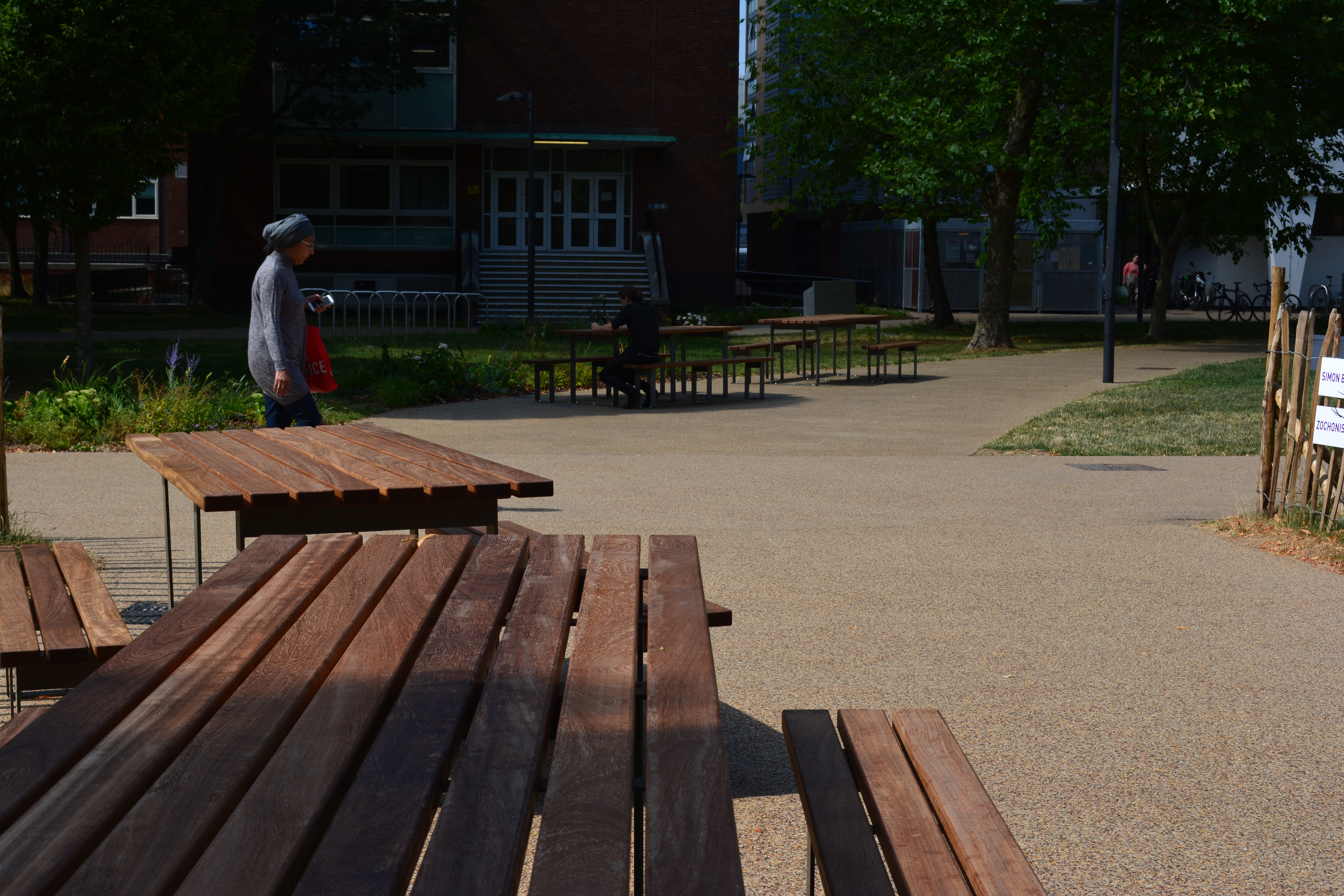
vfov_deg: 23.8
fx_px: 2128
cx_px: 672
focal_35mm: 57
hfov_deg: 35.1
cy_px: 448
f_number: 11
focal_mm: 38
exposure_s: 1/400
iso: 200
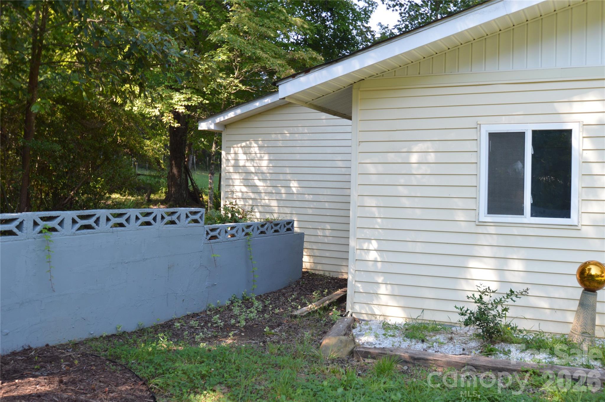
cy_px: 201
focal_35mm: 36
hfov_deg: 53.2
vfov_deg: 36.8
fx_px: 604
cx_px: 302
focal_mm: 24
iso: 250
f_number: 5.6
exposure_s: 1/125
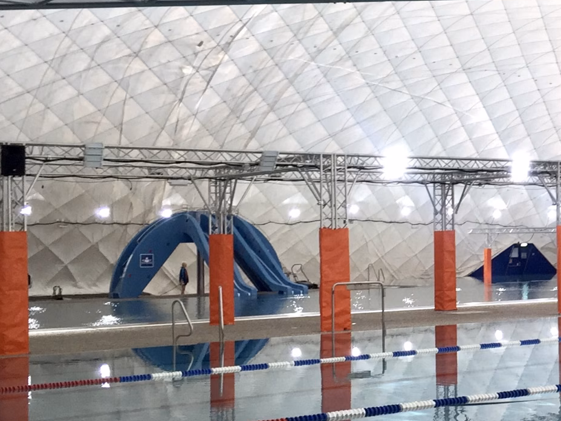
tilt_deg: +1.6
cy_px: 214
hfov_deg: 22.8
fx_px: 1297
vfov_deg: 18.4
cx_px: 644
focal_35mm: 80
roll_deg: +0.3
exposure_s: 1/100
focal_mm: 4.15
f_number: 2.2
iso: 40
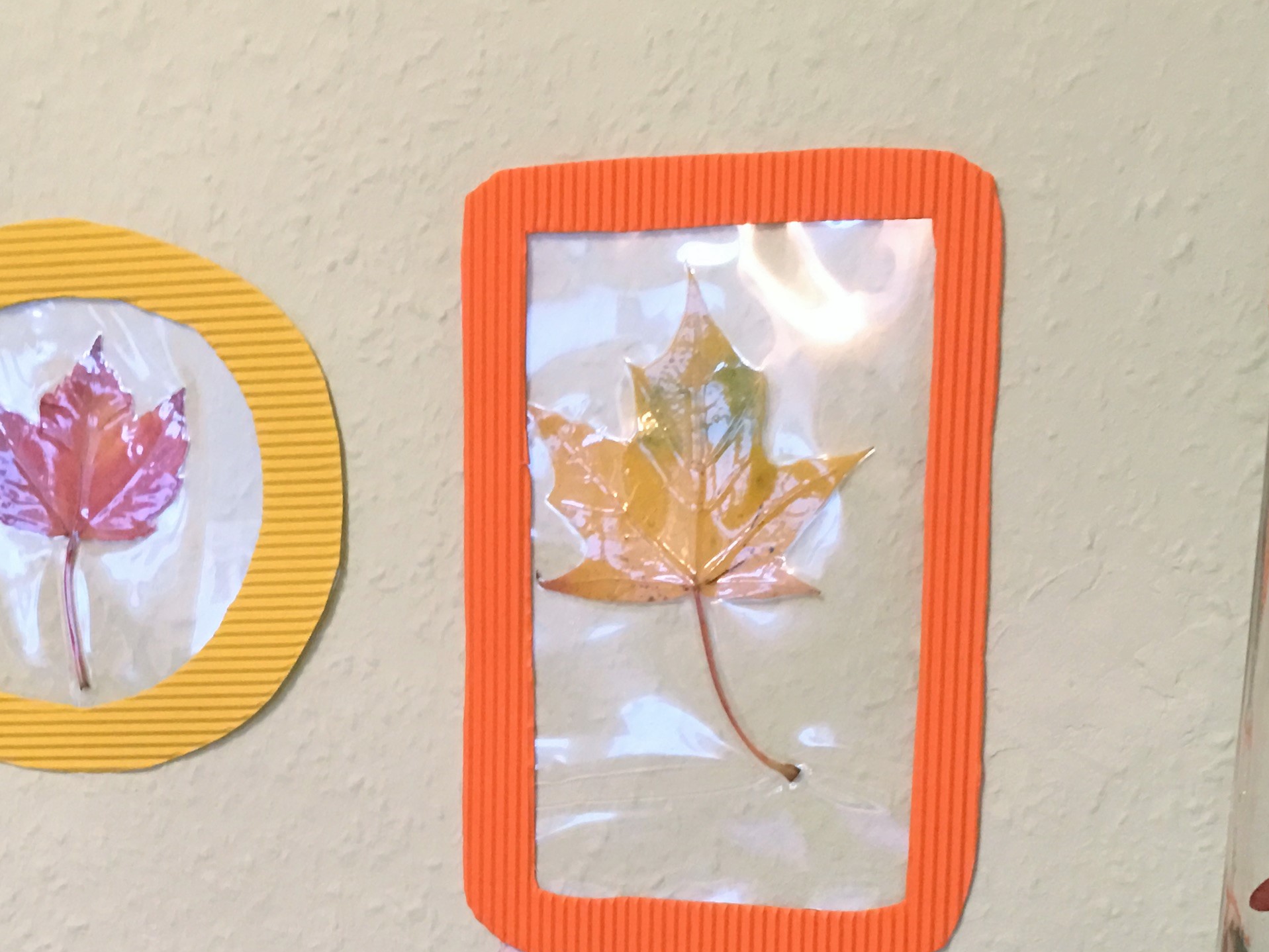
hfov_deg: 31.5
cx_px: 434
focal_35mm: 61
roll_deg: +0.2
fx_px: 2236
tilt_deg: -10.2
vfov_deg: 23.4
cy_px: 869
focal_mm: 4.15
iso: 100
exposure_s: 1/10
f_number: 2.2
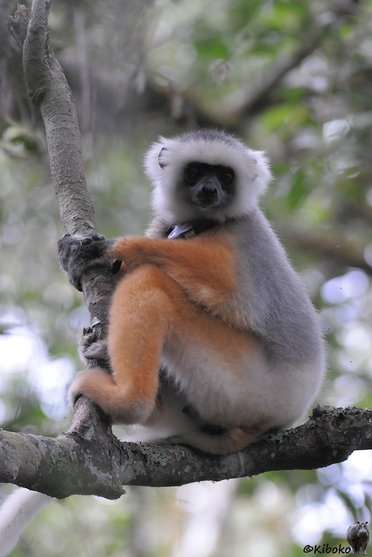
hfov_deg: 4.4
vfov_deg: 6.5
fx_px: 4880
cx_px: 186
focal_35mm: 315
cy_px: 278
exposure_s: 1/250
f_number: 4
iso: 1250
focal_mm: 210
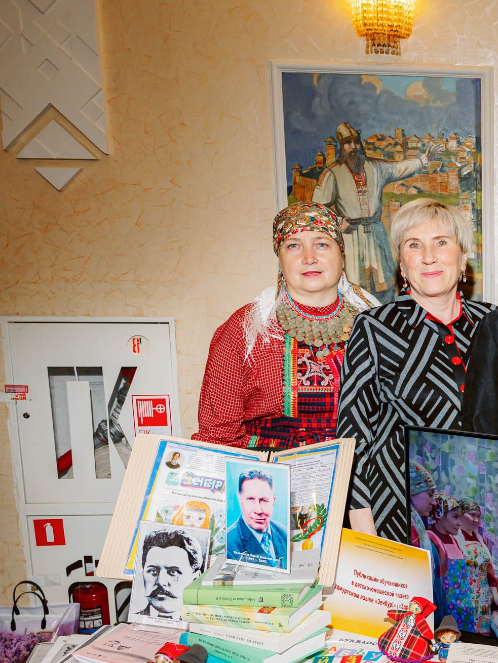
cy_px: 394
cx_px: 579
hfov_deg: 29.0
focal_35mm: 44
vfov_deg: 42.8
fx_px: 844
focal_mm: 24
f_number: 5.6
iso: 800
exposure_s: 1/200
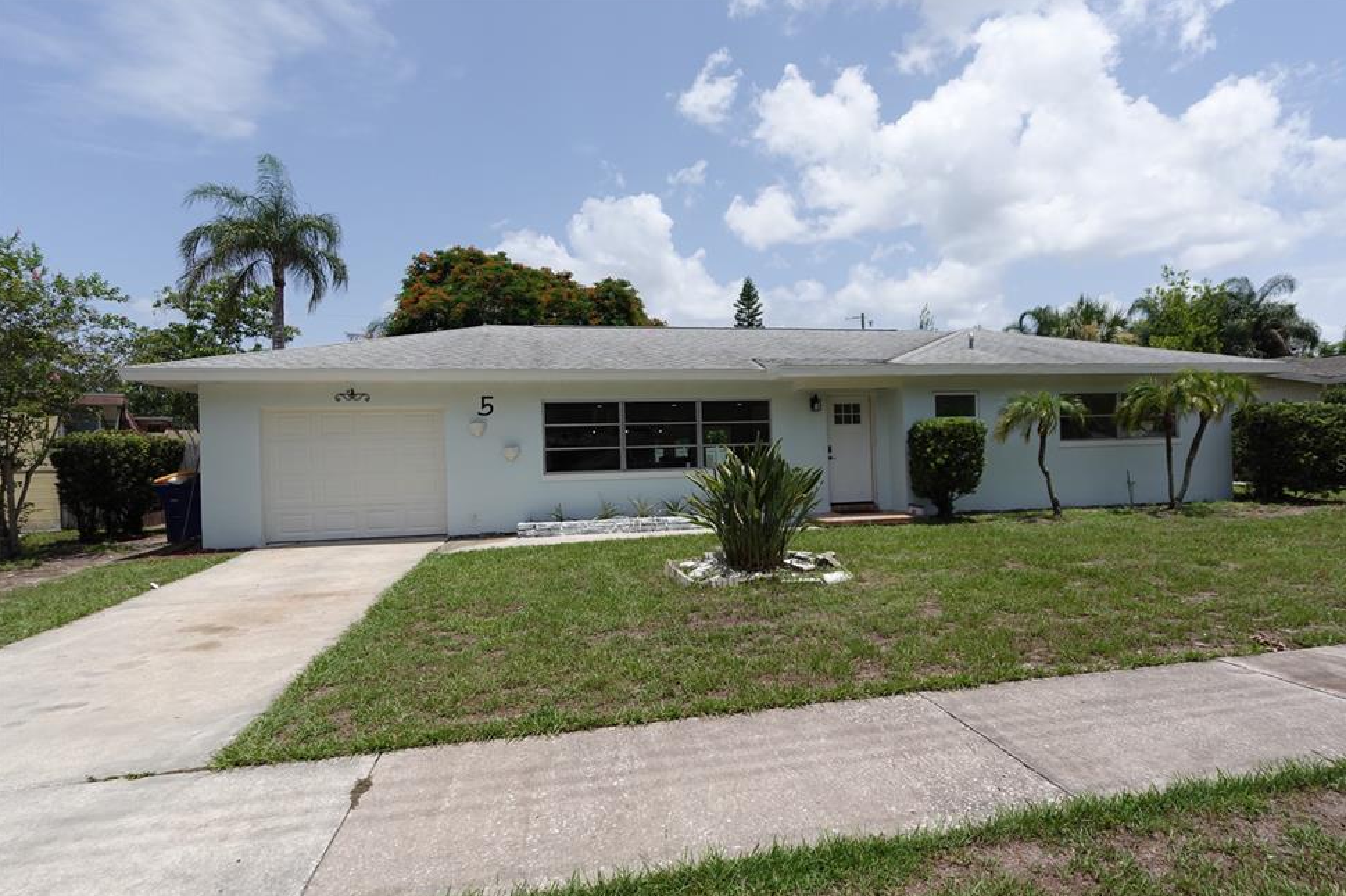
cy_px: 465
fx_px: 710
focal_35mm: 19
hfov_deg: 86.9
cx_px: 705
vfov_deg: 64.5
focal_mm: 6.9
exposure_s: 1/800
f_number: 1.8
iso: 125
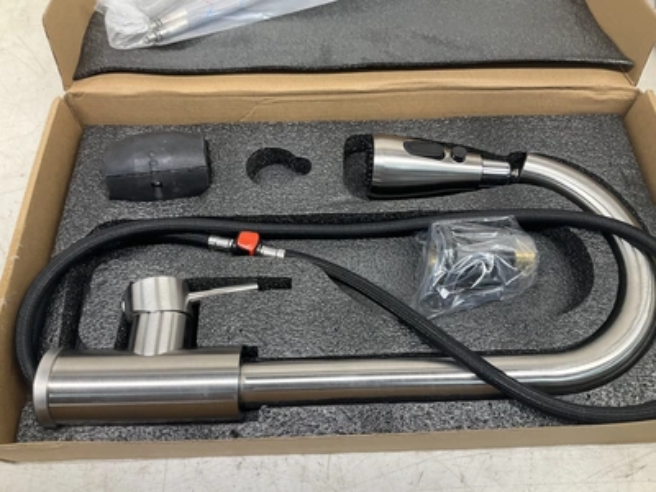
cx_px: 328
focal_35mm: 29
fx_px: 550
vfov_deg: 48.2
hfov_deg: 61.7
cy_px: 246
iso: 50
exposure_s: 1/60
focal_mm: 3
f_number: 1.8
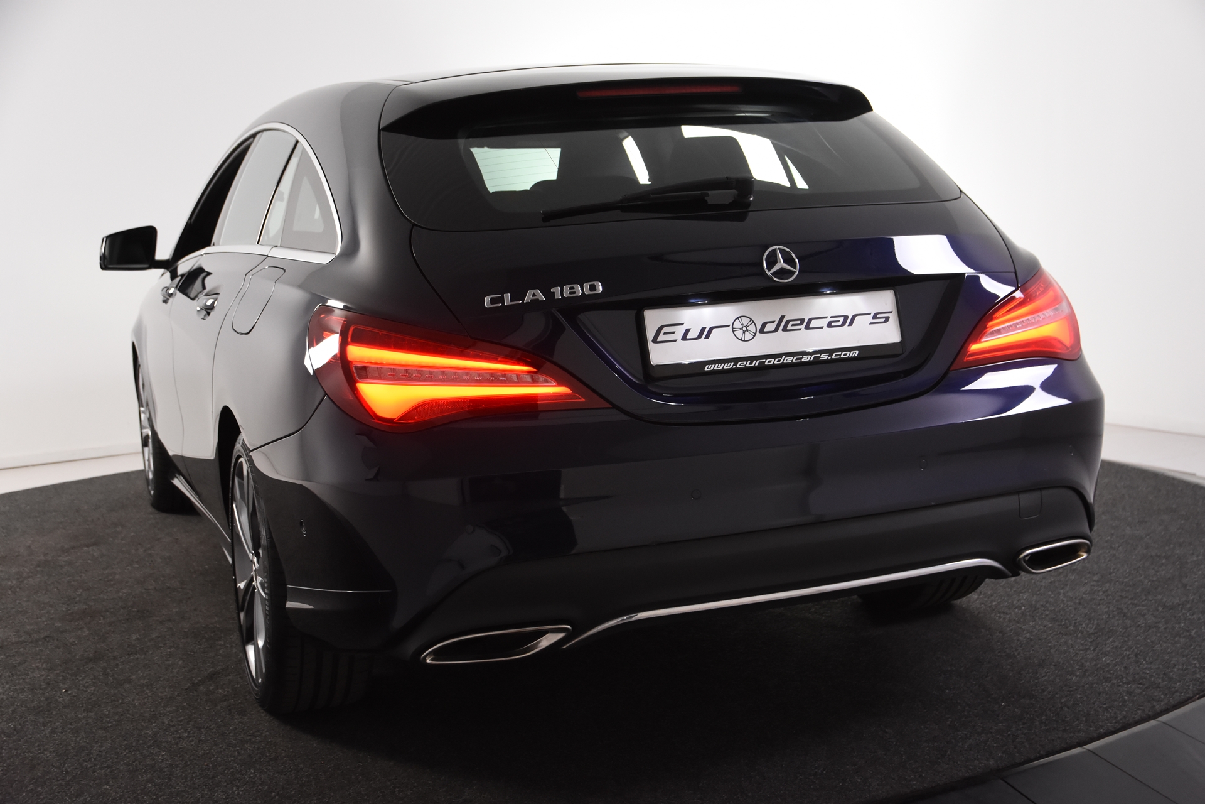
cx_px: 602
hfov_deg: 42.3
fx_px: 1556
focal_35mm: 46
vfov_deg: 28.9
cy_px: 402
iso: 1600
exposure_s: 1/100
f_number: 5
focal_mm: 31
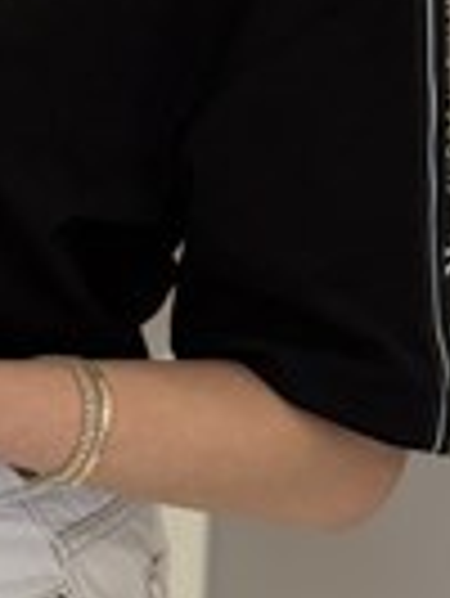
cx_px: -297
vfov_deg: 10.4
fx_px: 3253
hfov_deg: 7.7
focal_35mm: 188
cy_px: -18
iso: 160
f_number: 1.78
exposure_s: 1/232
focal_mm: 6.76
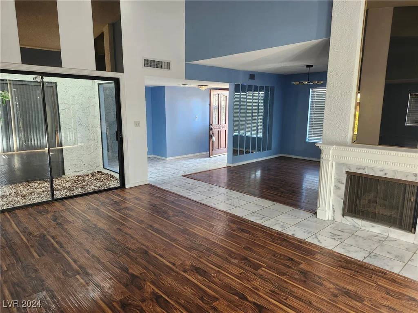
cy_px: 156
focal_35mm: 23
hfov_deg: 73.9
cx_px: 209
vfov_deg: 58.9
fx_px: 278
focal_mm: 5.54
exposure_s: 1/120
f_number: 1.8
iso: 320
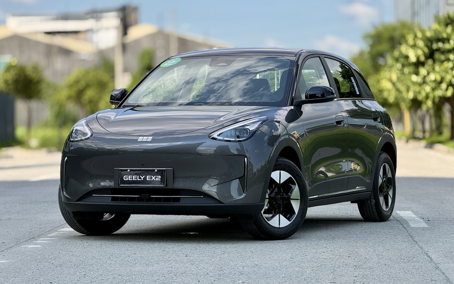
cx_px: 227
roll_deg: +0.2
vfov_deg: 10.2
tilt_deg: -0.4
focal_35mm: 128
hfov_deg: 16.3
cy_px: 142
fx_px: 1584
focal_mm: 15.66
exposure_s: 1/1318
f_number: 2.8
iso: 64
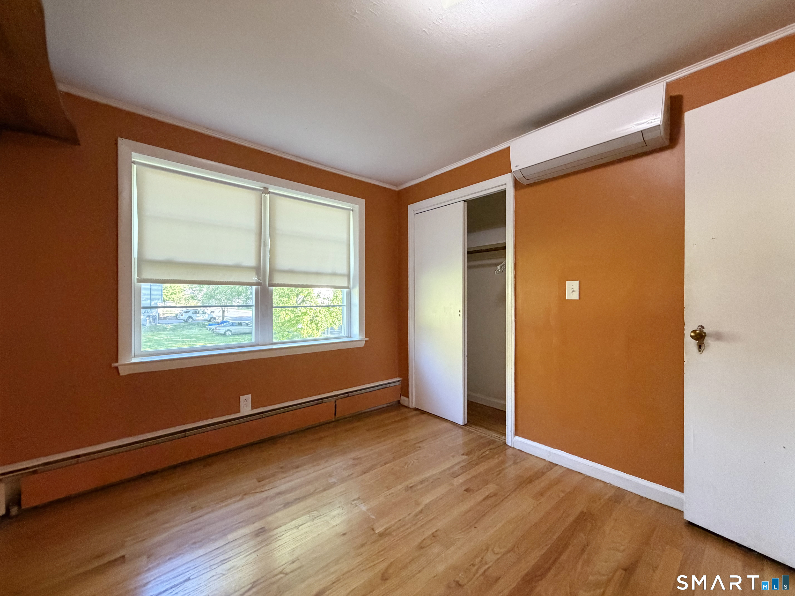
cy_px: 298
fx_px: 322
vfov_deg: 85.7
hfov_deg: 102.1
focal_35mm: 14
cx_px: 398
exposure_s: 1/60
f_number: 2.2
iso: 500
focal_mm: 2.22
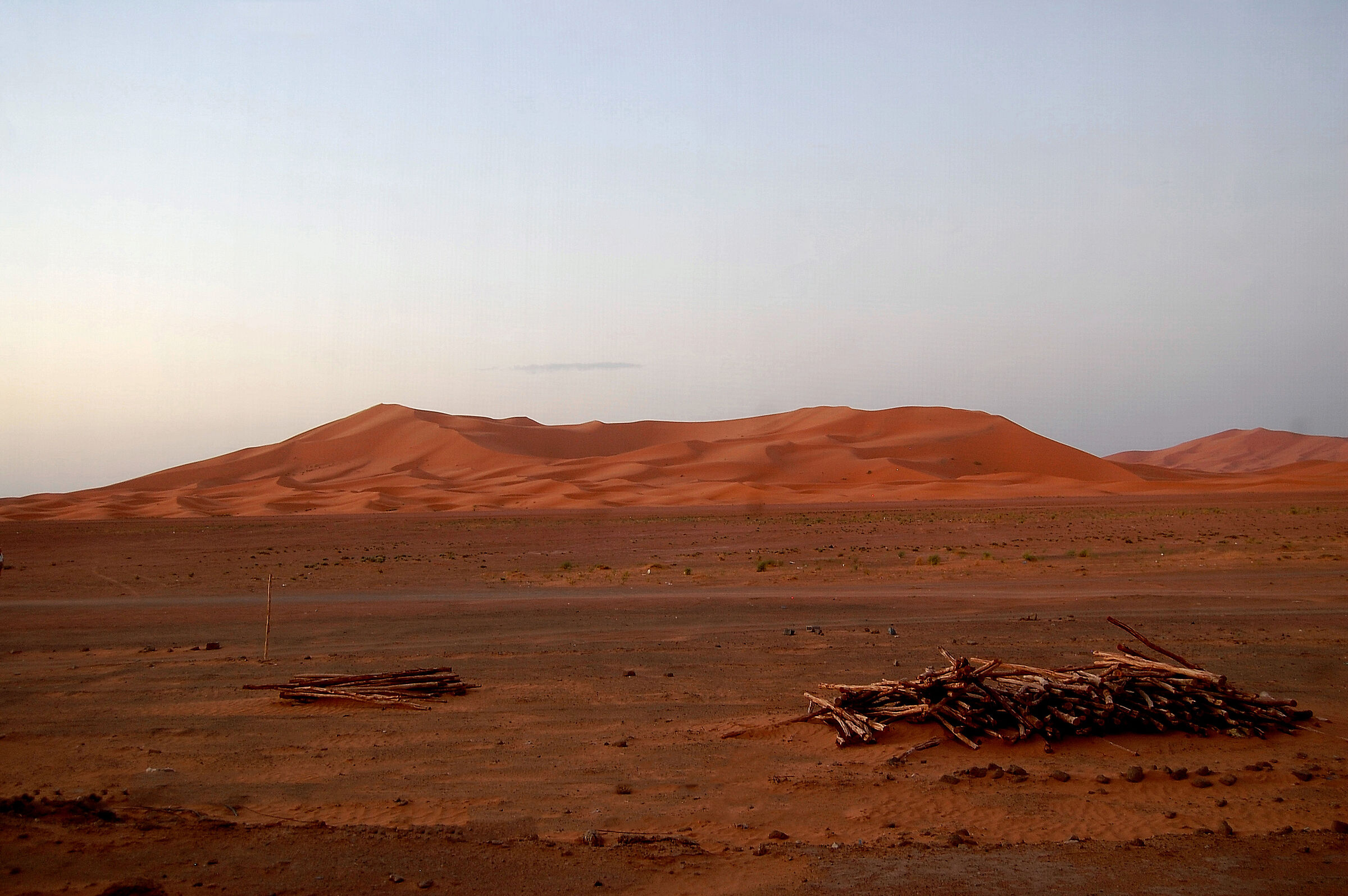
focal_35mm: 36
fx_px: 1347
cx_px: 674
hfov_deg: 53.2
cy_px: 448
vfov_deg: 36.8
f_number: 5
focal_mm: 24
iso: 200
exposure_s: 1/4
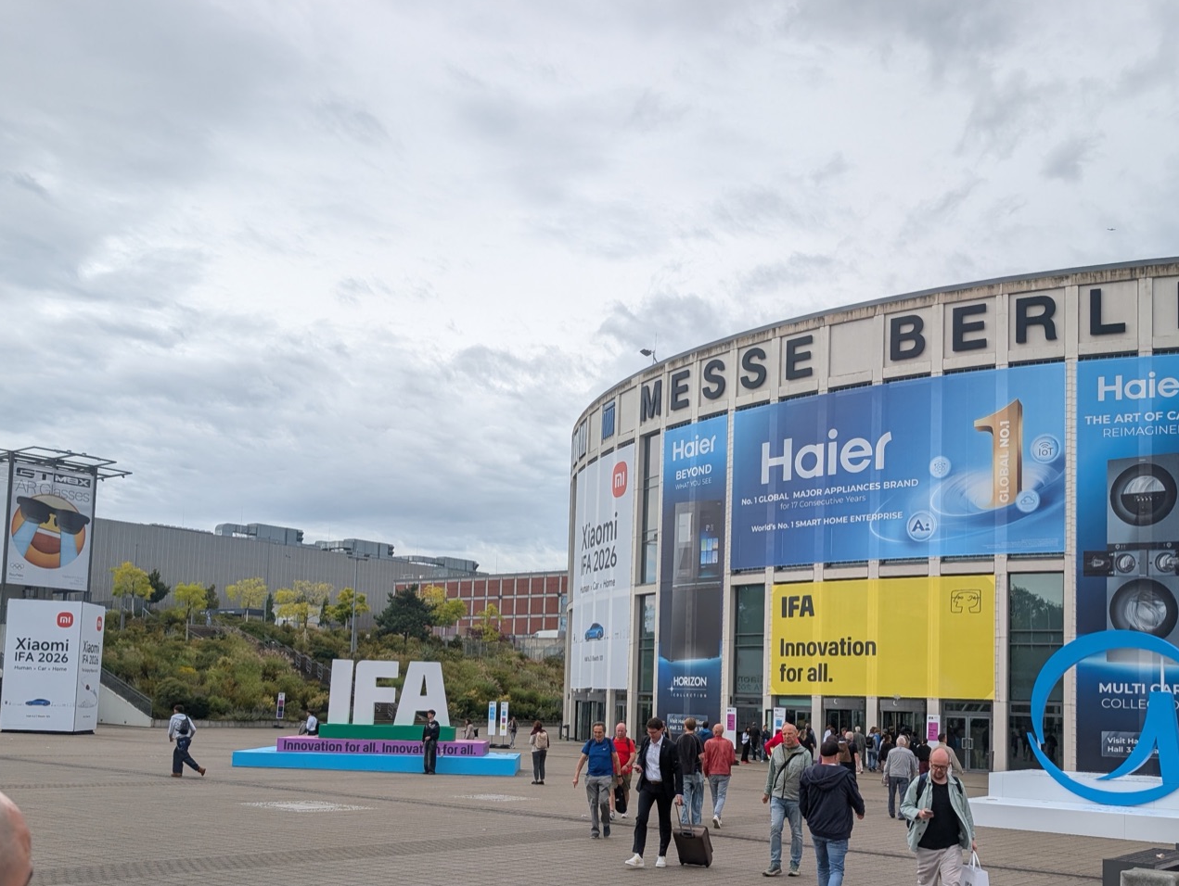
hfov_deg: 53.9
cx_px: 604
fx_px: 1159
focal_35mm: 34
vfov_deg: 41.3
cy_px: 600
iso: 23
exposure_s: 1/782
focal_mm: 6.9
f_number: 1.68
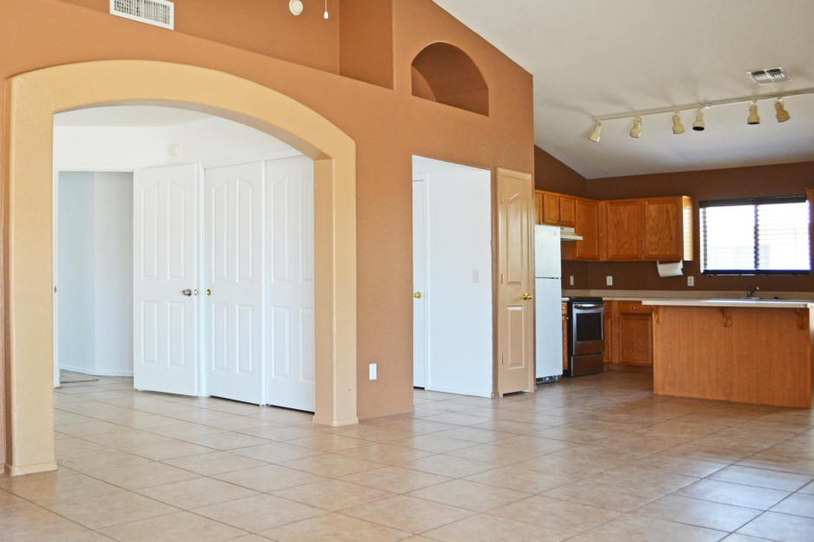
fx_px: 746
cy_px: 219
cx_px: 332
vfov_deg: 39.8
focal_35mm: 33
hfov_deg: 56.9
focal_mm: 18
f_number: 3.5
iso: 400
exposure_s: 1/50
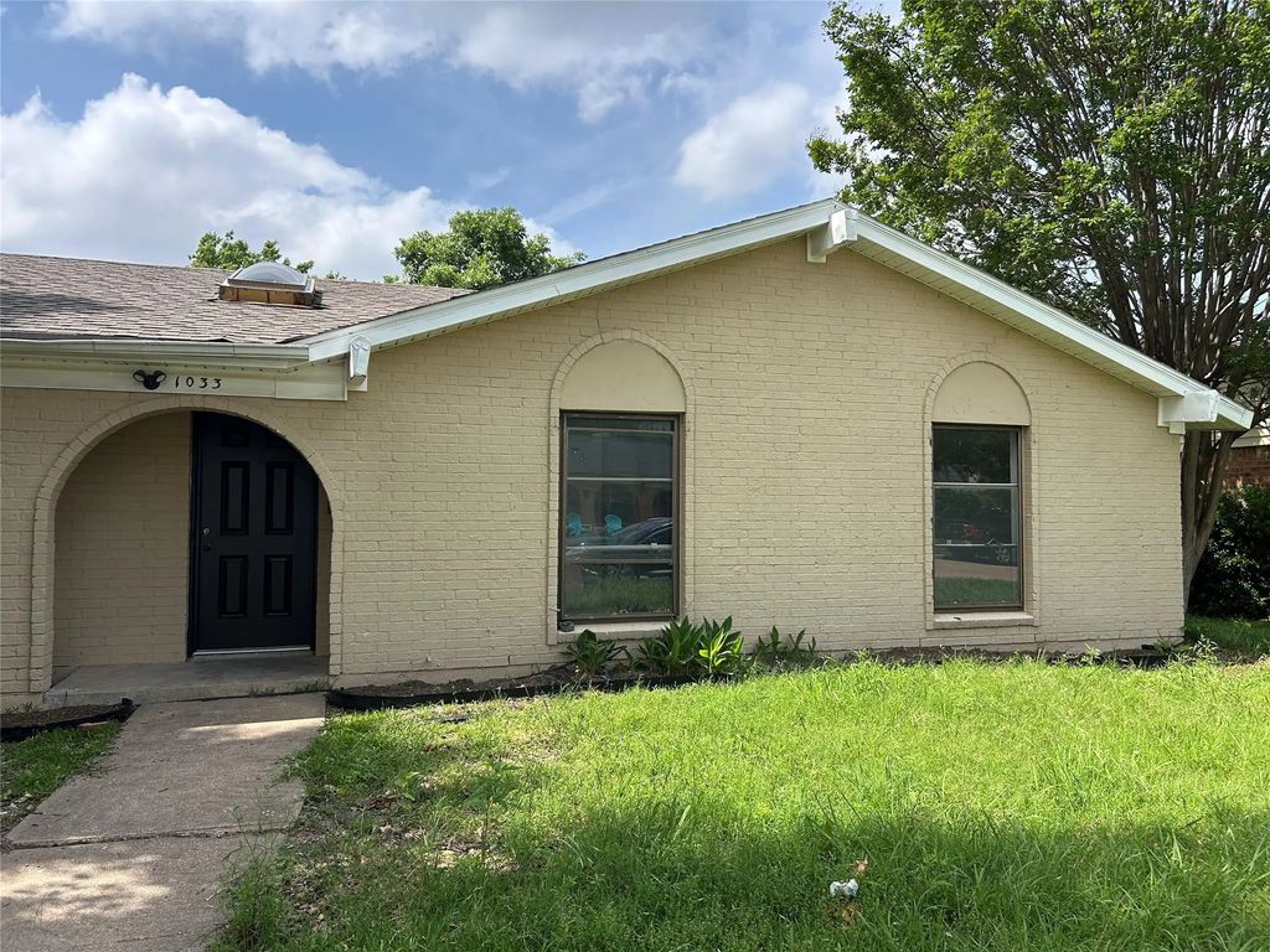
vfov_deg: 53.1
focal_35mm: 26
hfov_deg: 67.3
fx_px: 954
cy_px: 476
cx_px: 635
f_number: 1.5
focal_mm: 5.7
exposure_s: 1/2762
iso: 50
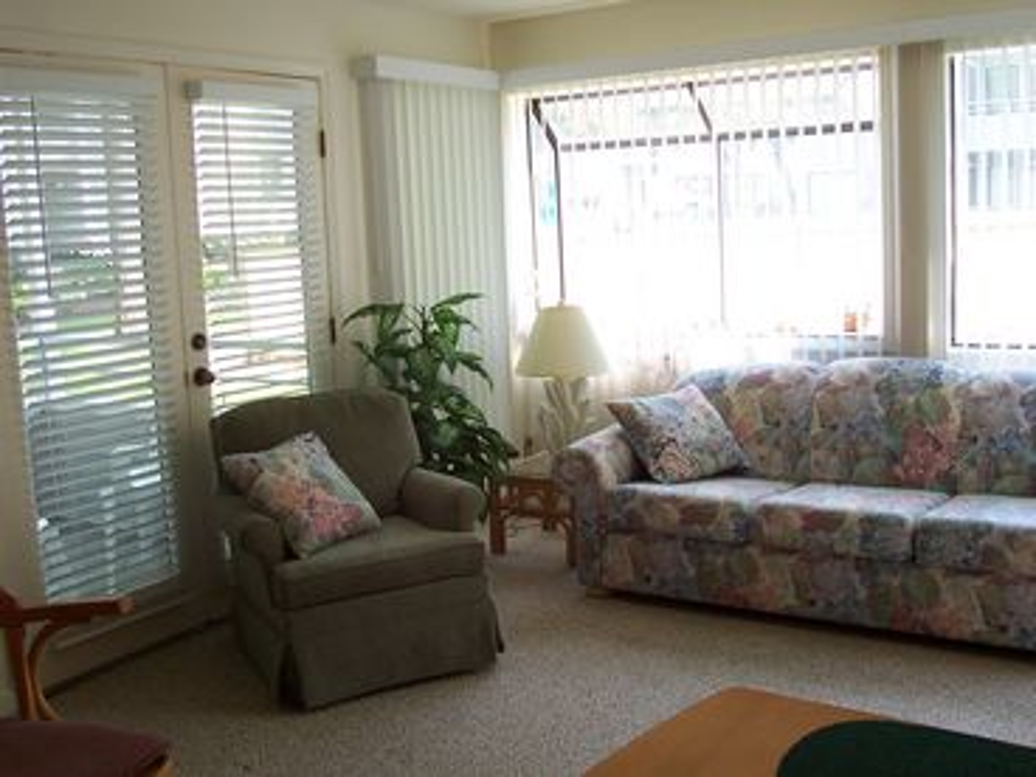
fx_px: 1107
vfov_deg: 38.7
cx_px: 518
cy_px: 388
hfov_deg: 50.1
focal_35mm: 37
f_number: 2.8
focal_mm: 5.6
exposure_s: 1/90
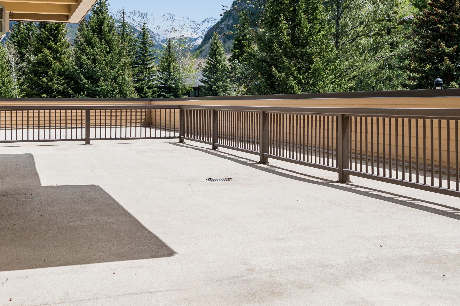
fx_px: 575
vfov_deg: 29.6
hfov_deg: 43.6
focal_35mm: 45
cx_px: 232
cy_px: 104
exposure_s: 1/400
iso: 100
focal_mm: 26
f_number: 7.1
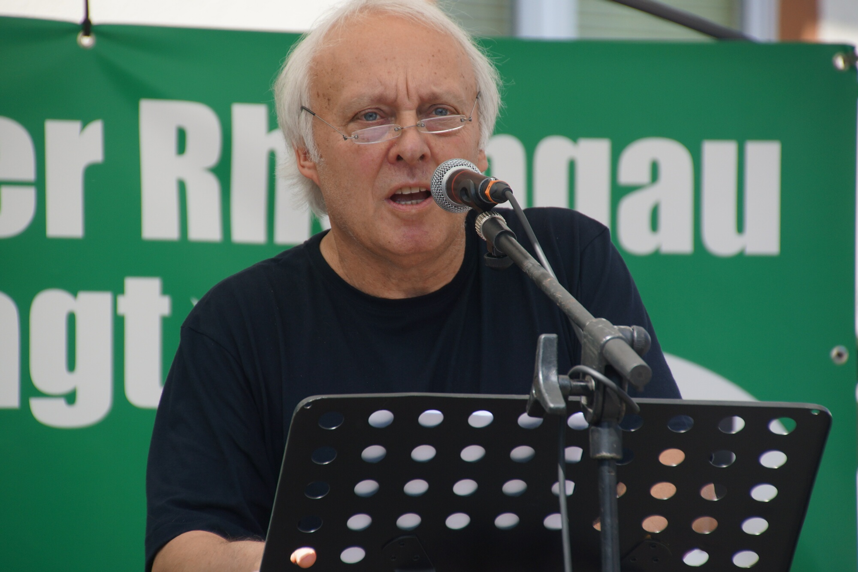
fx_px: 7149
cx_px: 429
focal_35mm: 300
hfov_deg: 6.9
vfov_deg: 4.6
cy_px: 286
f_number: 6.7
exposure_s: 1/350
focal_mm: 200
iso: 200
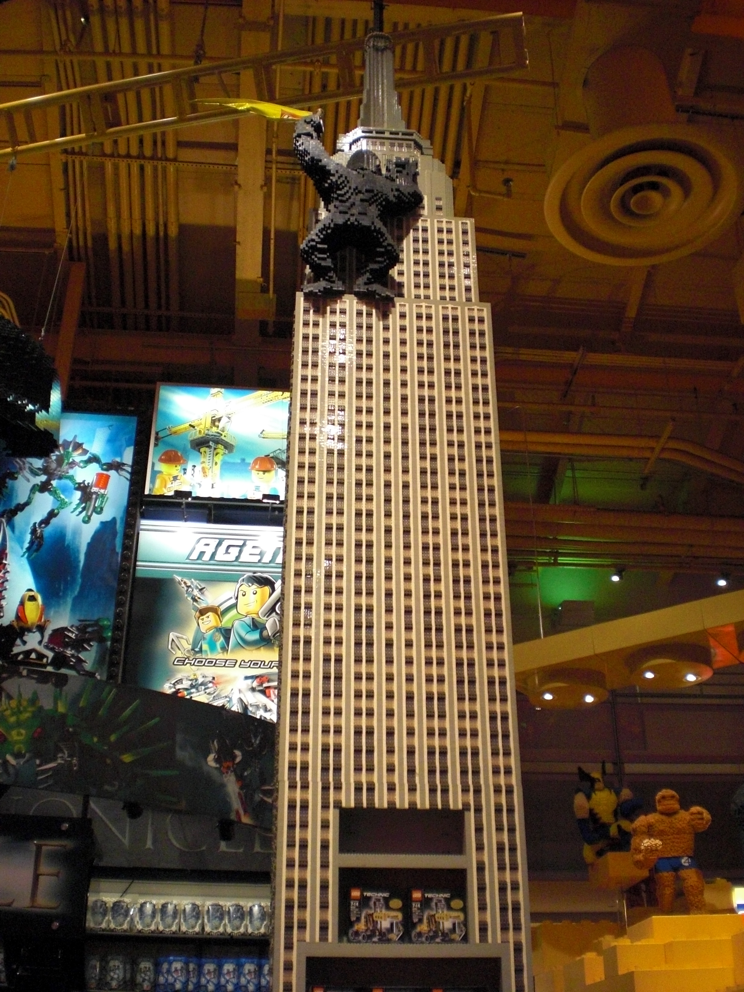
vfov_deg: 49.0
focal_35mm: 38
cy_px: 496
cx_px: 372
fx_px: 1089
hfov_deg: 37.7
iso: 400
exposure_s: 1/80
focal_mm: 6.3
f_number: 3.1
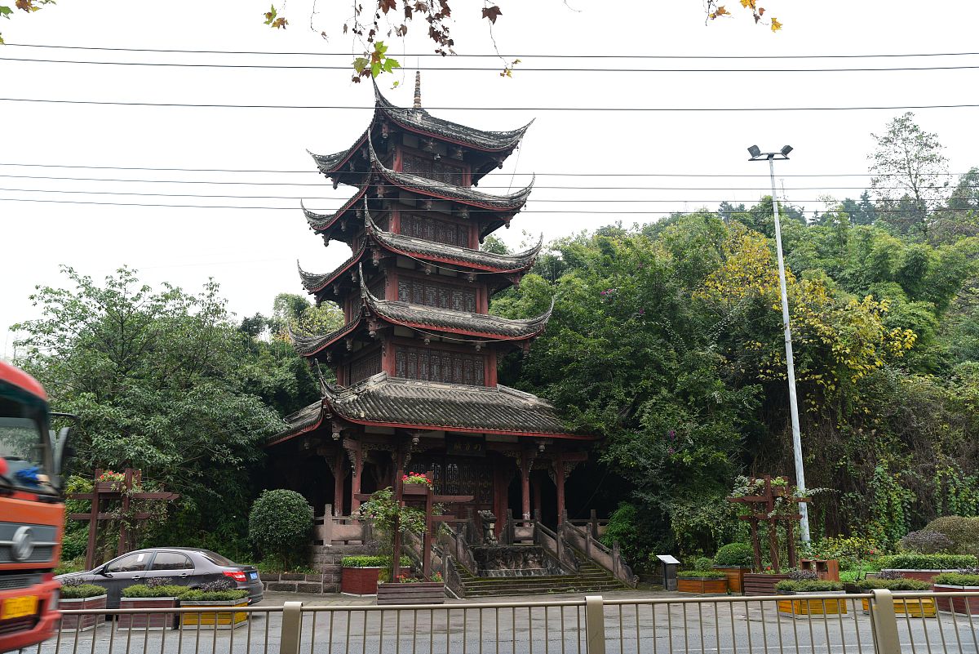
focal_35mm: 31
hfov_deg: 60.3
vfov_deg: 42.4
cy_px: 327
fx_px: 843
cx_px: 490
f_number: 4.5
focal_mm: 31
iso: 720
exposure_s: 1/200
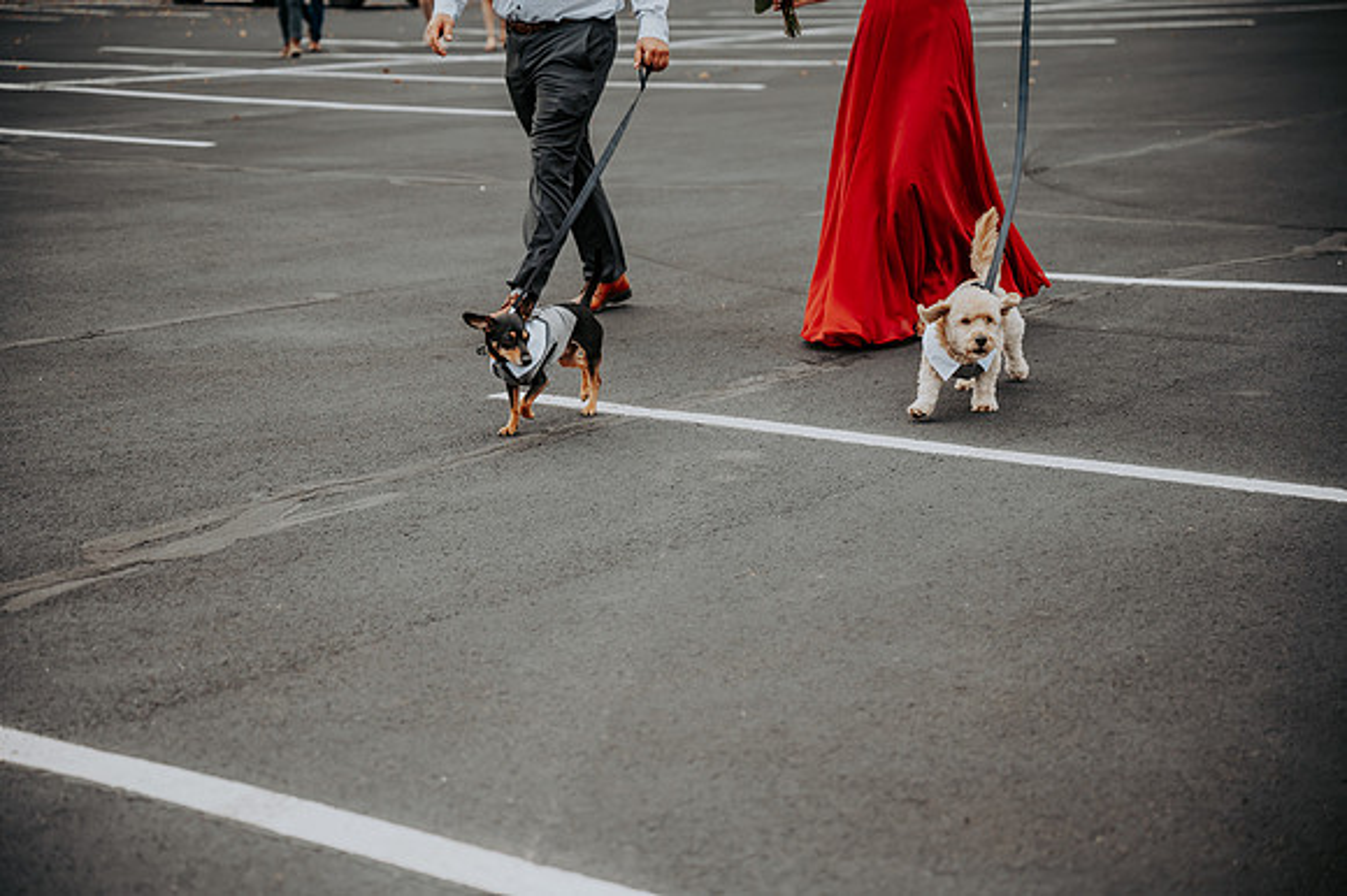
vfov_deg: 19.4
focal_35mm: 70
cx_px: 674
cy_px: 448
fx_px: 2618
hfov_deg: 28.9
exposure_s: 1/1600
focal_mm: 70
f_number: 3.2
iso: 320
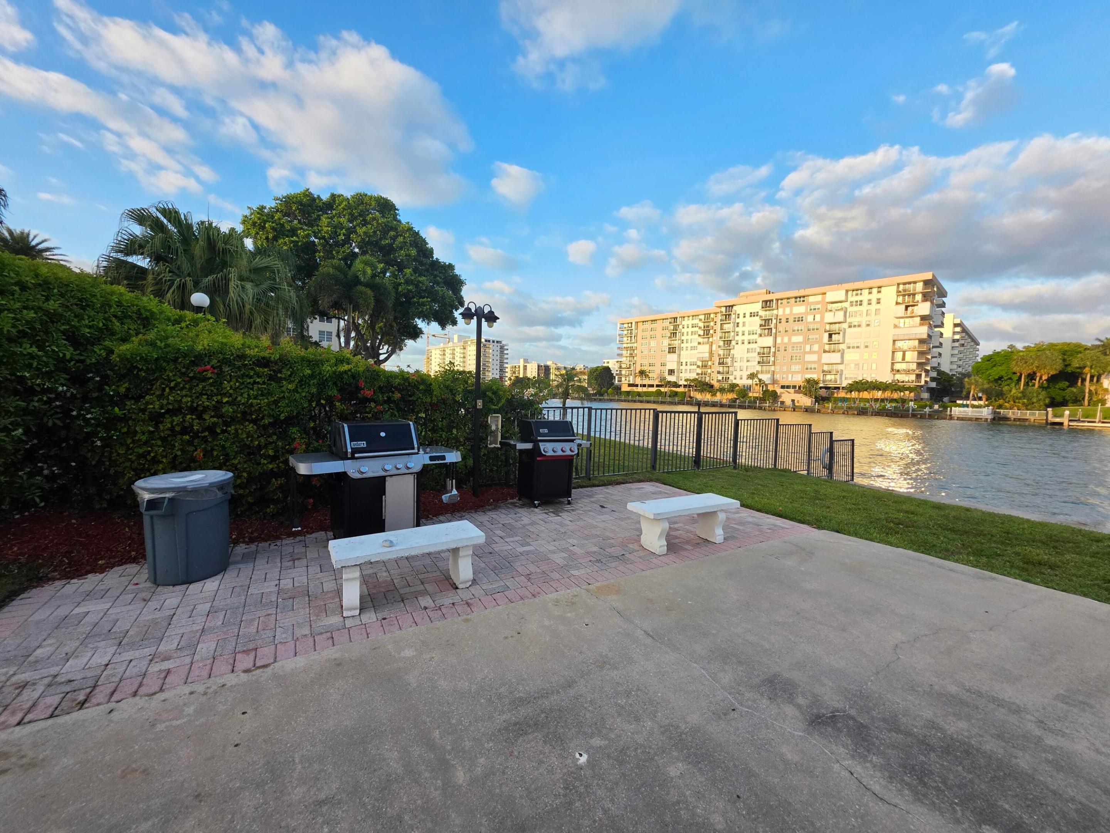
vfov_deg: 89.9
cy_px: 416
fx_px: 417
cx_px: 555
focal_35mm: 13
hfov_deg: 106.2
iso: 125
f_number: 1.9
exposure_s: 1/2000
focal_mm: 2.2
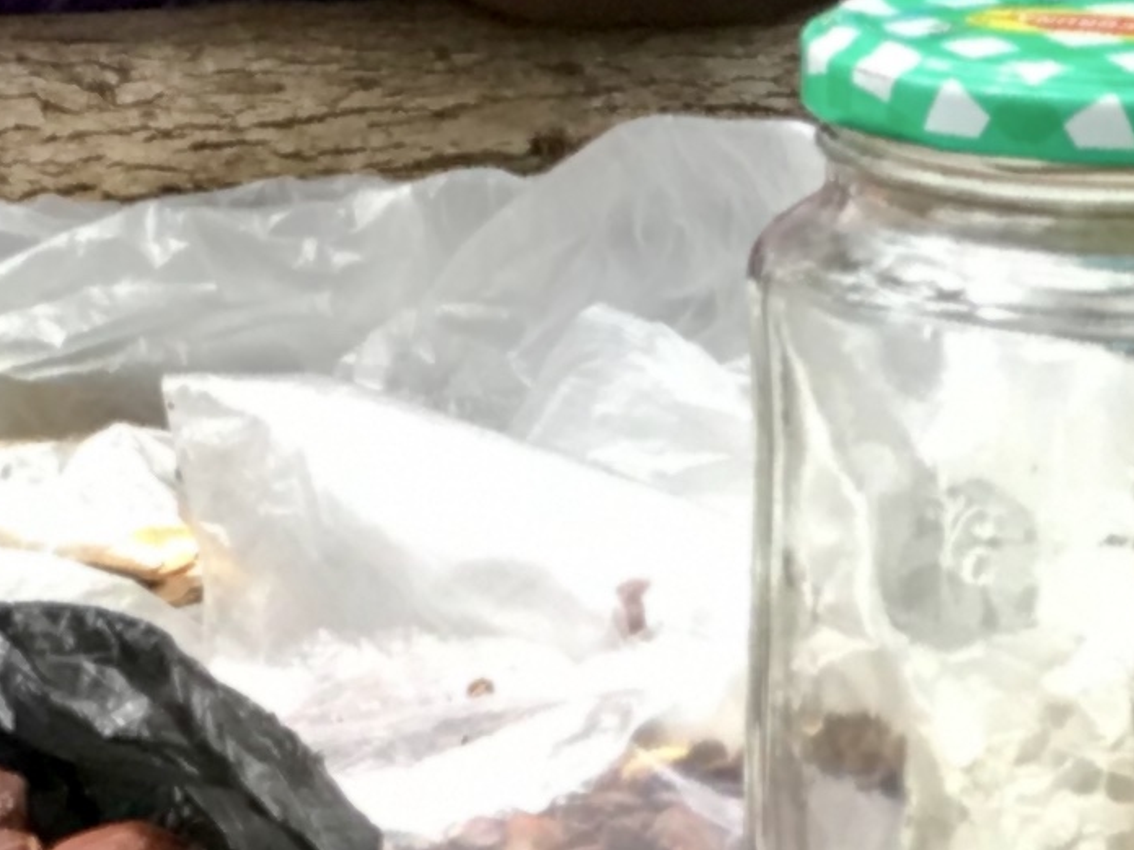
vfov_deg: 4.4
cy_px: -977
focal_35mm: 330
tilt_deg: -7.3
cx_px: -1194
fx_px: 10811
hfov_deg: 5.9
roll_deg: +1.0
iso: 20
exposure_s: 1/120
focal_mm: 6.6
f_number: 2.8
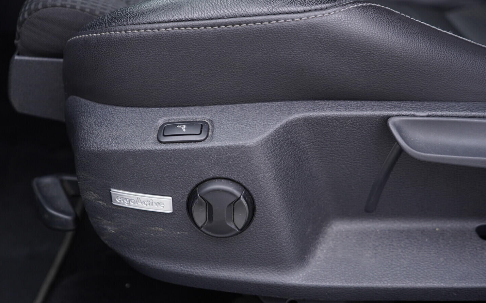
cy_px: 149
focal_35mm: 37
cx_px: 242
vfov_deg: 34.4
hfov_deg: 52.8
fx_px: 490
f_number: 2.8
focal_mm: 24
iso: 160
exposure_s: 1/40
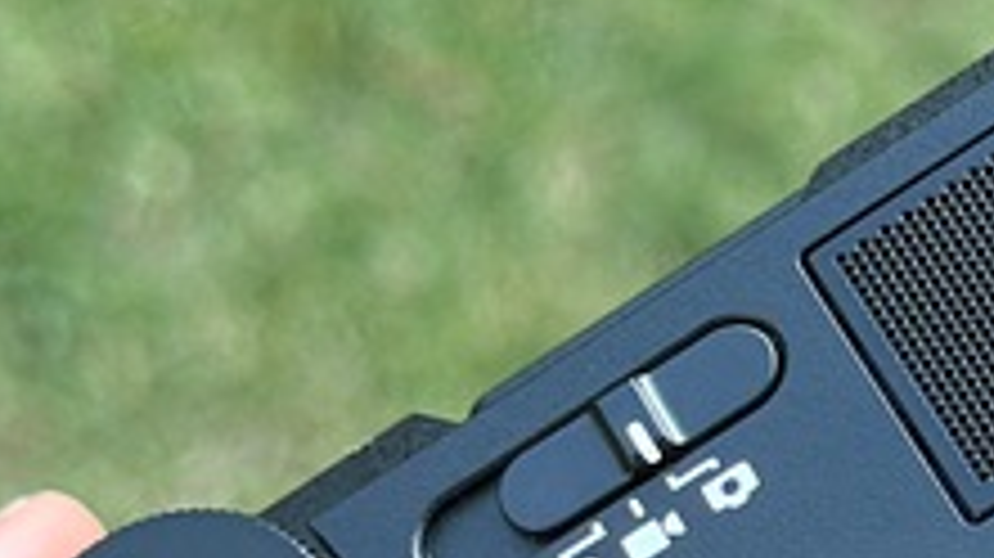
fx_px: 6243
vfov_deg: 5.1
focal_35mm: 237
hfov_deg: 9.0
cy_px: 418
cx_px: 1268
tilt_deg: -52.0
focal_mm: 6.86
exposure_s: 1/172
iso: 100
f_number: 1.78
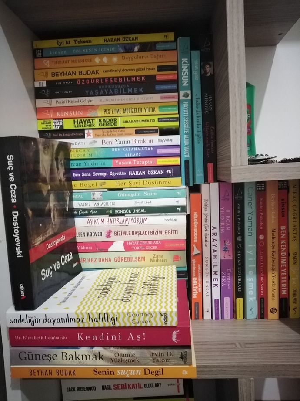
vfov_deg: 67.3
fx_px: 300
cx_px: 150
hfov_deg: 53.1
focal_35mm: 26
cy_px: 200
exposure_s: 1/15
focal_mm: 3.62
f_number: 1.8
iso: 1148
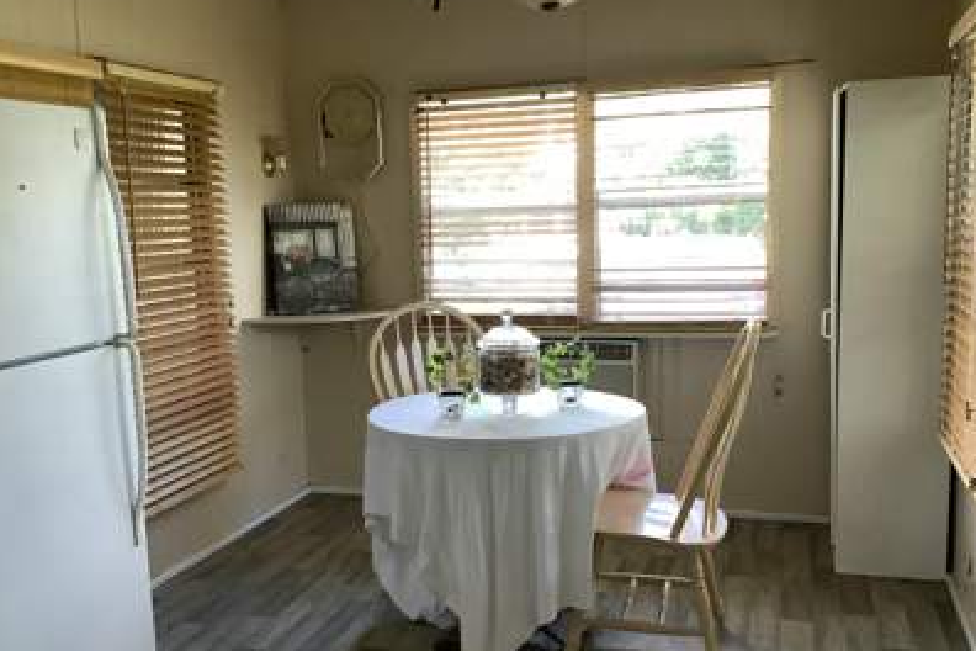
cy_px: 364
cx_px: 449
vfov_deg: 34.2
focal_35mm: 39
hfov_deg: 49.5
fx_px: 1057
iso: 100
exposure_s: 1/60
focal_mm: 3.3
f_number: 2.4
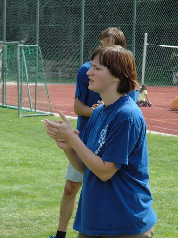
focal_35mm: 127
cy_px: 143
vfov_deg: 15.5
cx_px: 89
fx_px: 871
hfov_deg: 11.7
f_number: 13
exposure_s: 1/640
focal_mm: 70
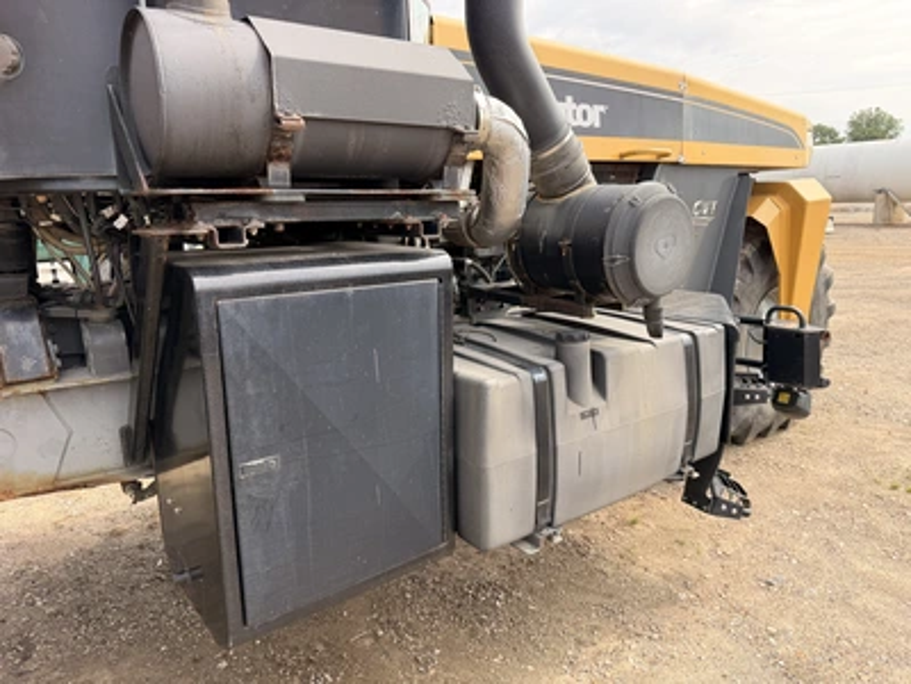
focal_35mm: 24
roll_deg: +2.6
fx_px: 632
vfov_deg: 56.8
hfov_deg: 71.6
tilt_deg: -6.1
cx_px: 456
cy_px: 342
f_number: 1.78
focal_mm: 6.76
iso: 80
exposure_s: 1/1032
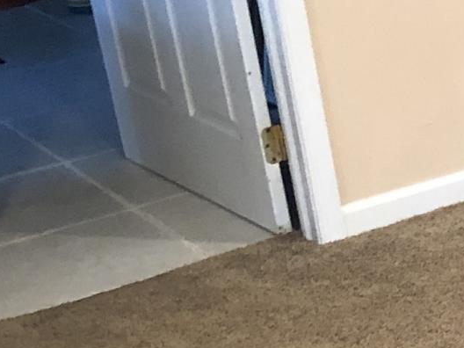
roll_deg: +3.7
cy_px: 314
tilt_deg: -21.6
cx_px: 991
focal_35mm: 159
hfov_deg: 11.0
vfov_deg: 9.3
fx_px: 2131
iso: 80
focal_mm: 3.99
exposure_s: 1/15
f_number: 1.8
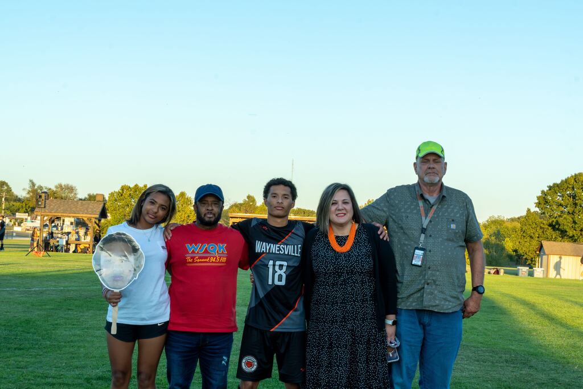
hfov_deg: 28.1
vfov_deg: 18.9
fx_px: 1166
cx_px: 292
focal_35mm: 72
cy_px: 194
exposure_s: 1/125
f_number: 16
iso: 1000
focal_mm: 48
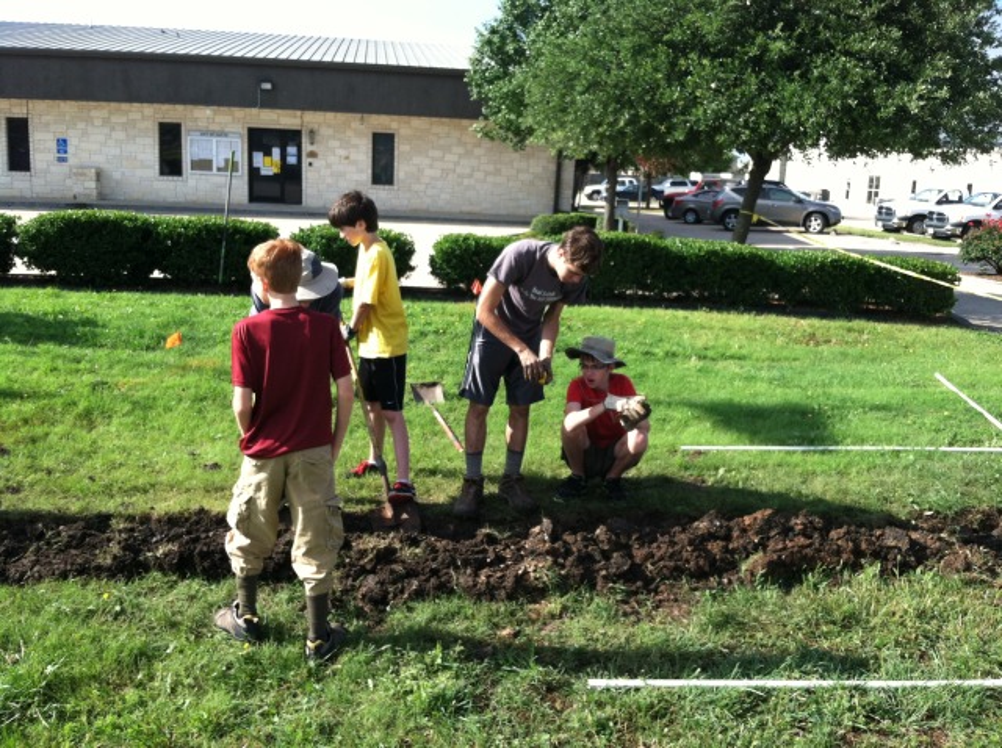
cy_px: 374
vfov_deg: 40.6
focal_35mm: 35
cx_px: 501
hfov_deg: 52.7
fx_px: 1012
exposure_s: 1/469
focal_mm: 3.85
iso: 80
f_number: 2.8
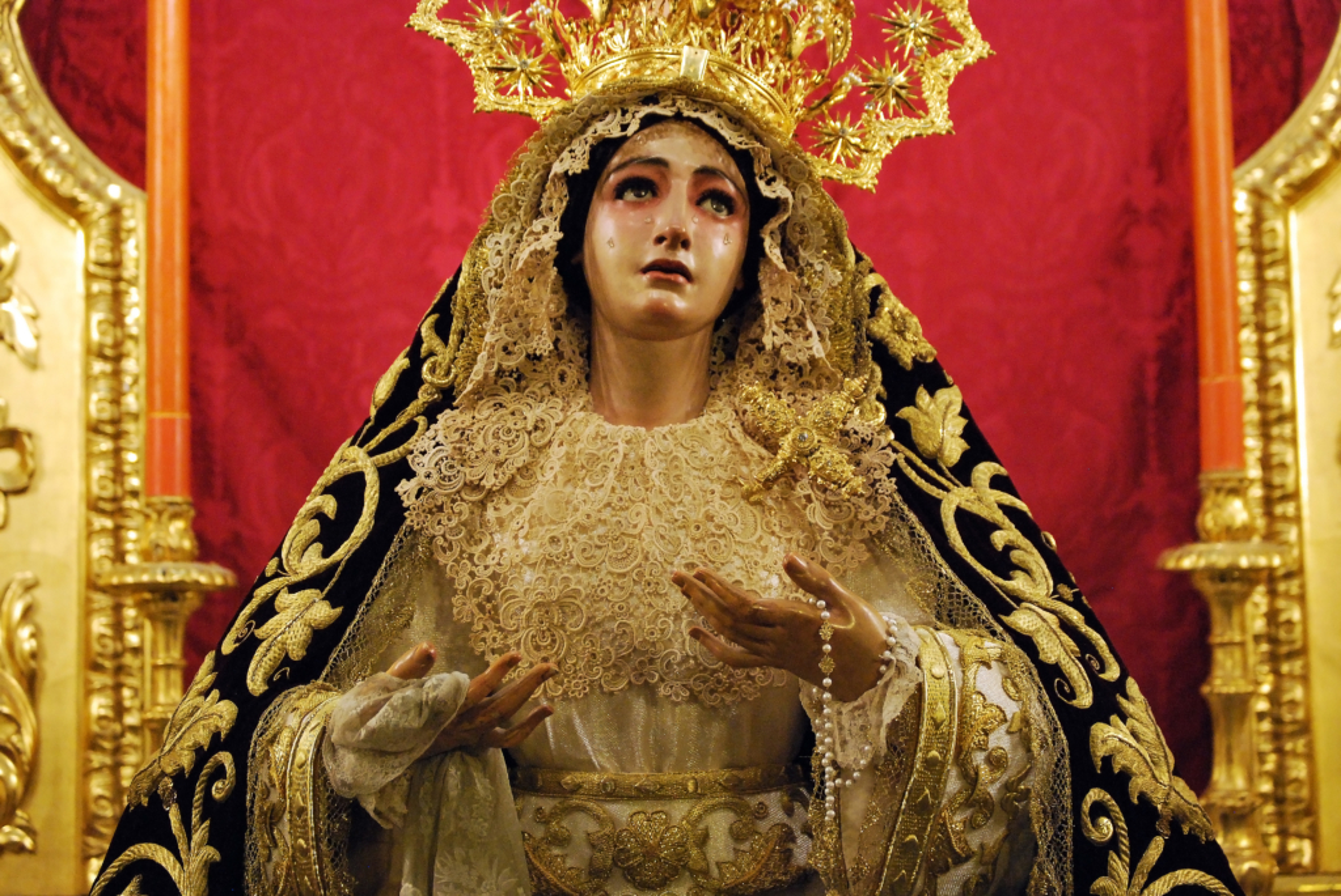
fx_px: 3076
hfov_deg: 24.6
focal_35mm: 82
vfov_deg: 16.6
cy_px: 448
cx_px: 670
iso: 1600
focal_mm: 55
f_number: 4
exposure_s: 1/25
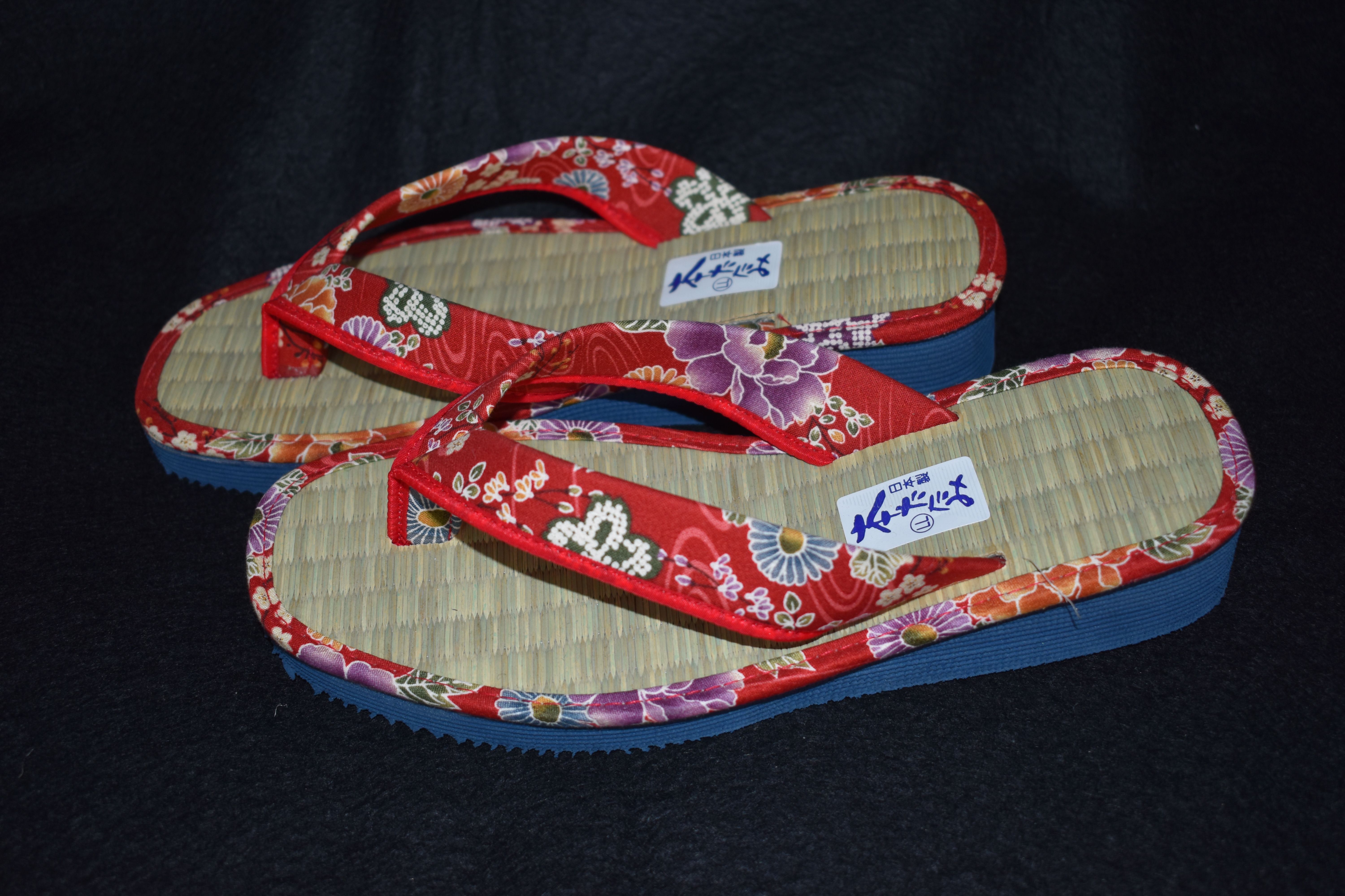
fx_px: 1513
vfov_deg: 33.0
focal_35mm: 40
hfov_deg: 47.9
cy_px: 448
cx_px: 672
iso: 320
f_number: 4
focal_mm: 27
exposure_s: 1/125
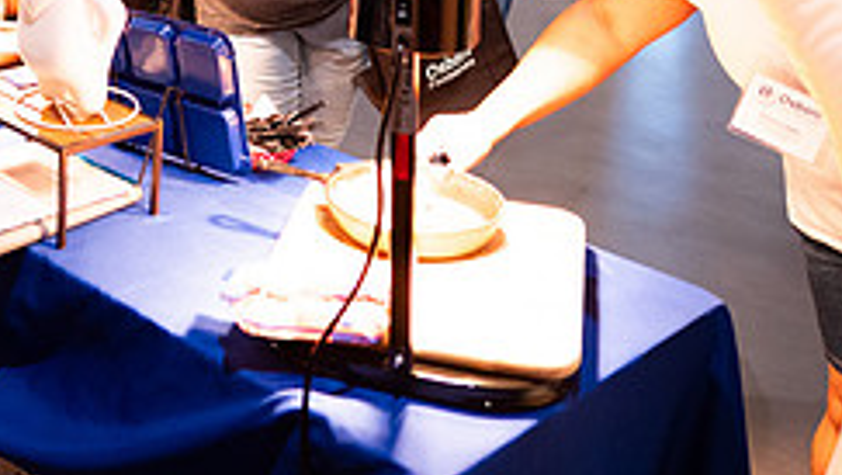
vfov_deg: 18.5
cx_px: 73
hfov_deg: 33.0
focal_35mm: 60
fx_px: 1340
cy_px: -158
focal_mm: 24
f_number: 1.8
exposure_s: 1/200
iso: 1250
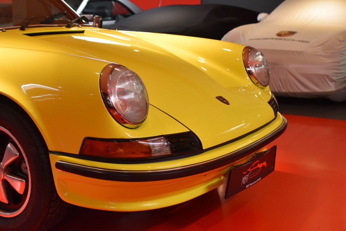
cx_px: 173
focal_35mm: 52
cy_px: 116
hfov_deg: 37.8
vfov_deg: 25.8
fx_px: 505
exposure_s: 1/60
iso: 720
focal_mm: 35
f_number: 4
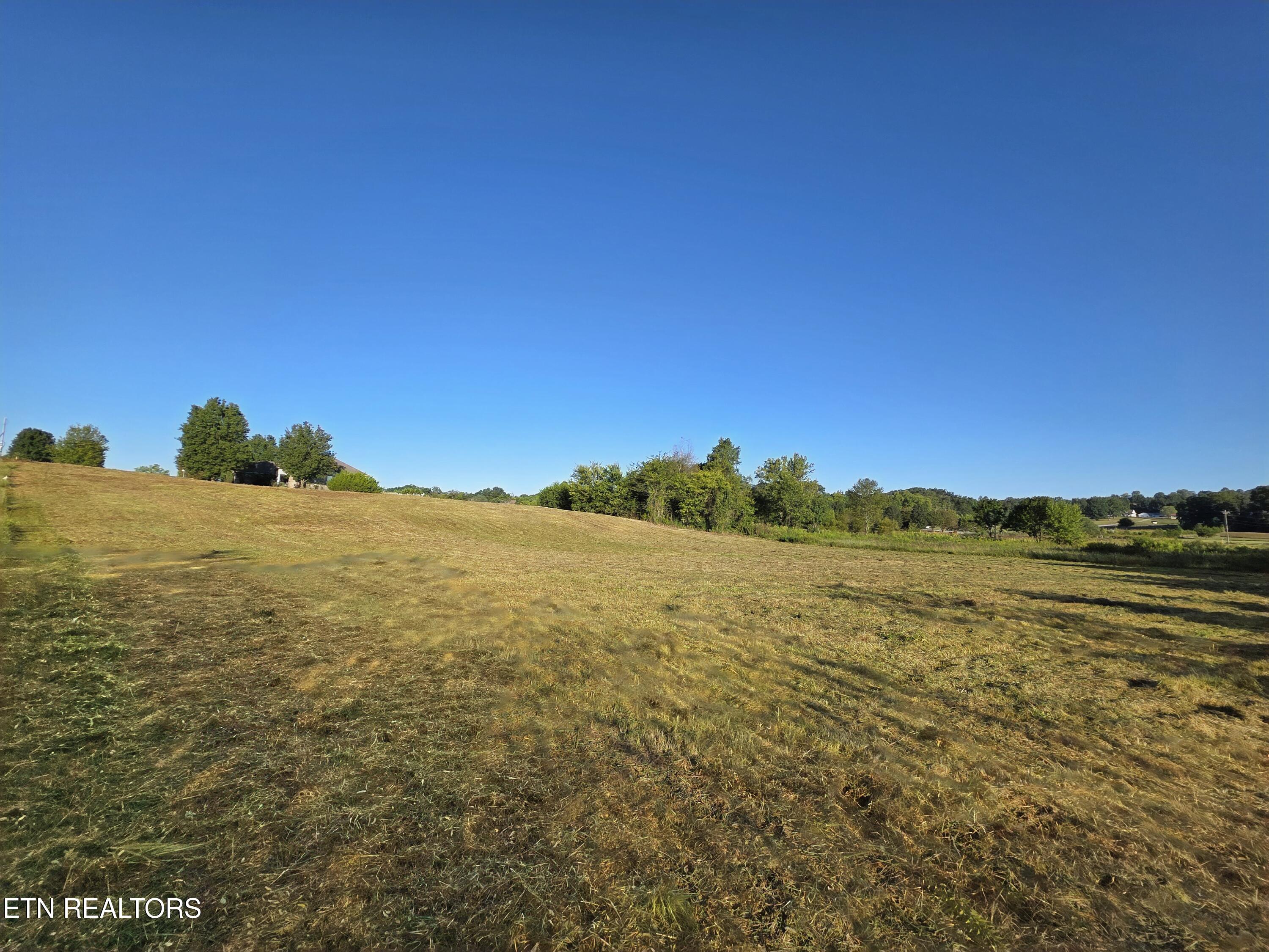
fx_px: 477
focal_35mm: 13
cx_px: 634
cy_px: 476
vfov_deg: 89.9
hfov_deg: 106.2
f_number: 1.9
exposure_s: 1/2000
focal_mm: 2.2
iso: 64
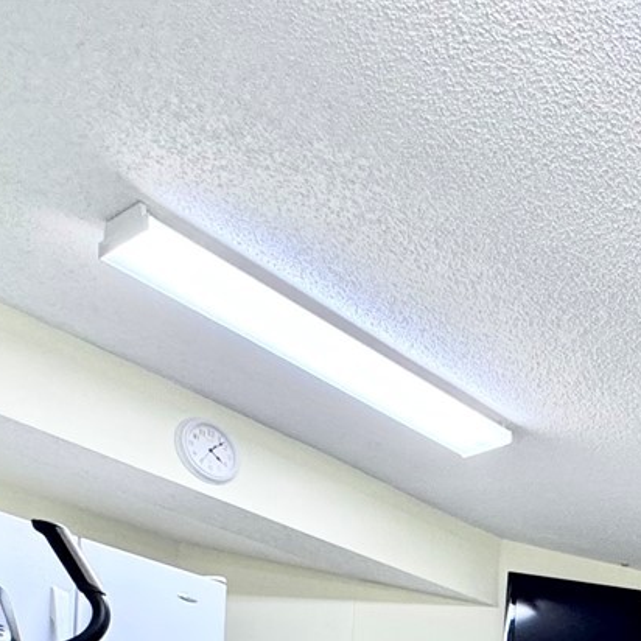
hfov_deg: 29.0
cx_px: 825
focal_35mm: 48
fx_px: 1006
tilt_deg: -0.4
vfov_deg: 26.8
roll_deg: -3.1
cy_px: 927
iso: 200
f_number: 2.2
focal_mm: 2.22
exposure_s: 1/60
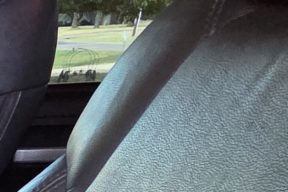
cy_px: 346
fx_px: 688
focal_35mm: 86
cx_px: -518
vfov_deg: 14.1
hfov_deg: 12.5
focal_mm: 2.2
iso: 640
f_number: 2.2
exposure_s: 1/60
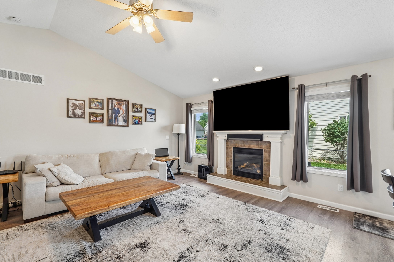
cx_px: 197
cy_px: 131
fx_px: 175
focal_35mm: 16
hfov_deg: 96.7
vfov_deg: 73.7
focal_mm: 16
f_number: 9
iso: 400
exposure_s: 1/10
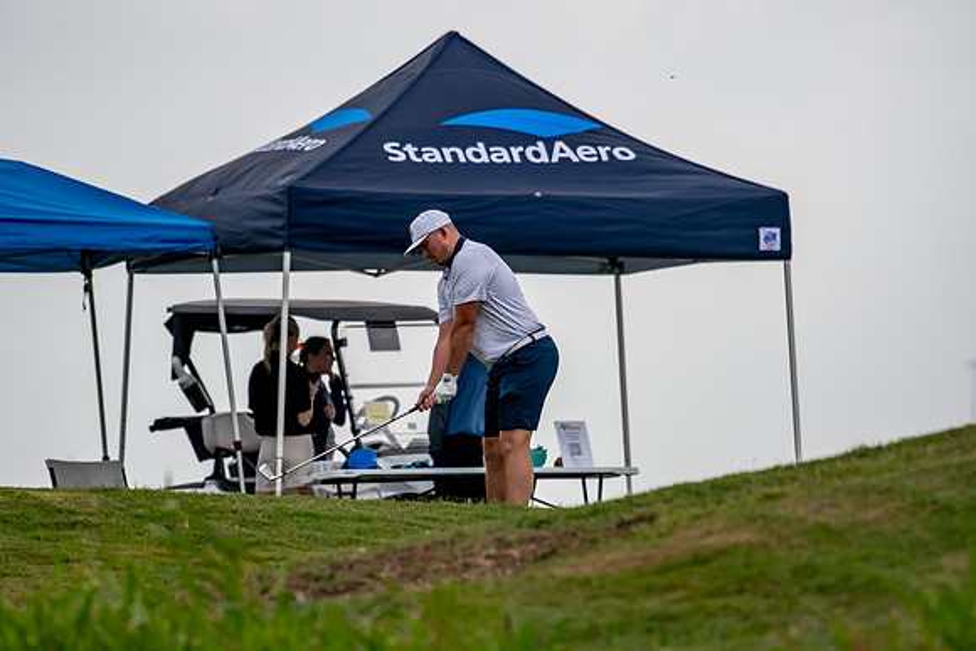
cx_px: 488
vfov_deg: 2.4
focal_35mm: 585
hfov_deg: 3.5
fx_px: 15863
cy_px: 326
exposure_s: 1/2000
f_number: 5.6
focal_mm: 390
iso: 360
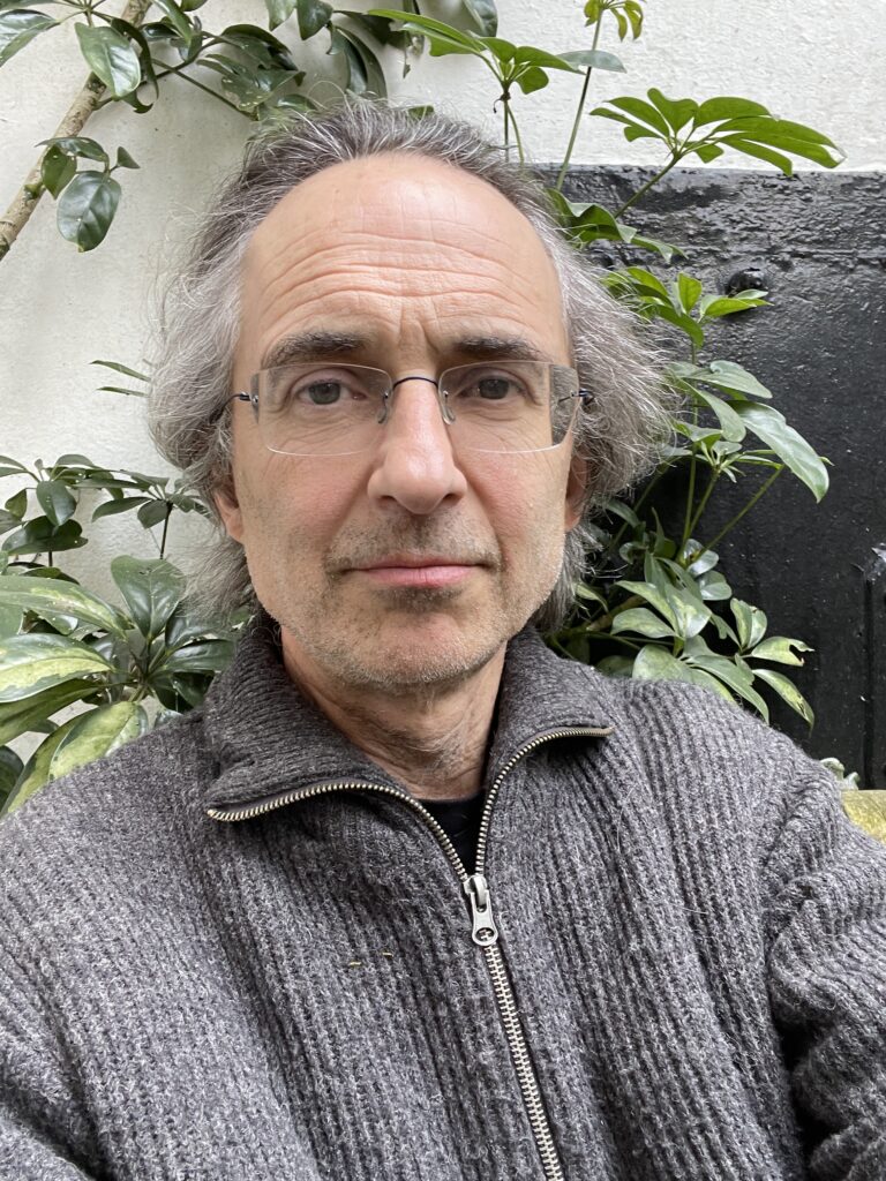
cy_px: 590
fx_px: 1024
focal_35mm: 30
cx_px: 443
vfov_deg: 60.0
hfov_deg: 46.8
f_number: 2.2
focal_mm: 2.71
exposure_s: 1/60
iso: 100
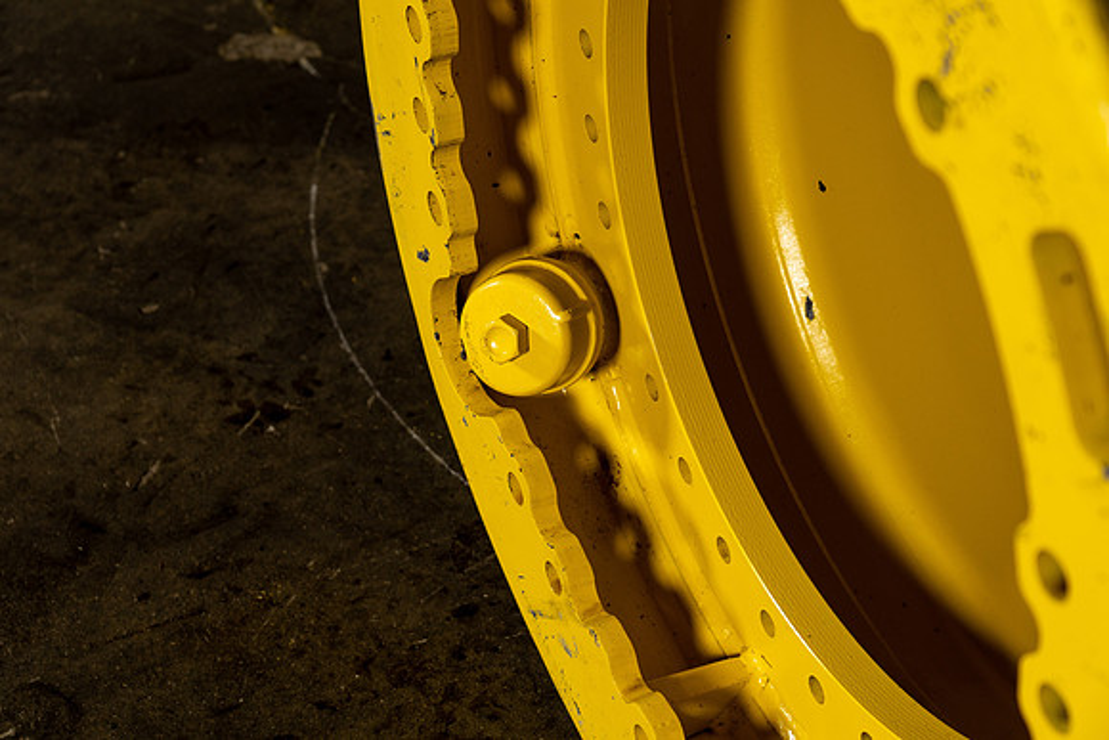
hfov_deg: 28.8
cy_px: 370
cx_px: 554
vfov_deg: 19.5
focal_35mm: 70
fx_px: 2157
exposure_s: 1/125
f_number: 5.6
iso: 800
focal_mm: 70
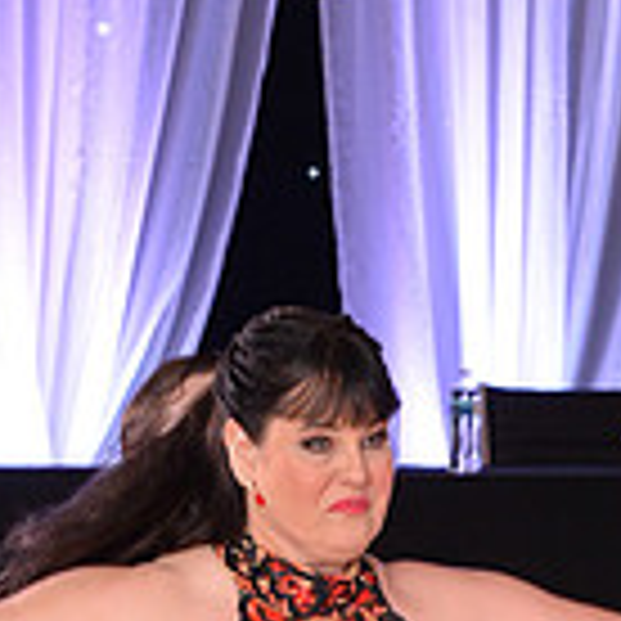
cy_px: 963
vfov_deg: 5.3
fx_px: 6657
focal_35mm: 328
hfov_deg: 5.3
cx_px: 101
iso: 3200
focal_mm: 92
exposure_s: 1/100
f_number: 10
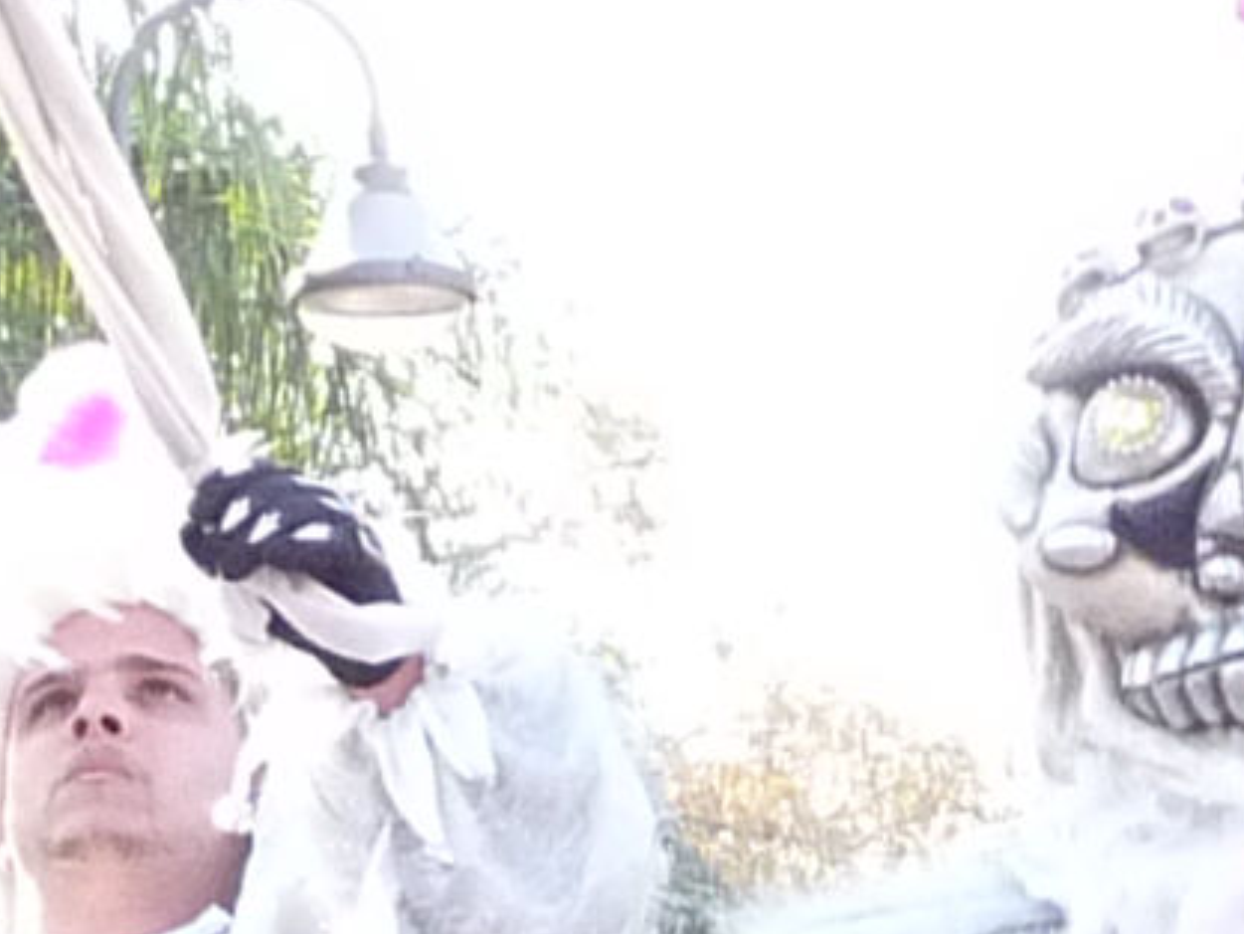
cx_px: 1838
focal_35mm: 221
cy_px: 1826
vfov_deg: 6.5
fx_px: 7944
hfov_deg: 8.8
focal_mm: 4.8
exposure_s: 1/250
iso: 250
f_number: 2.8
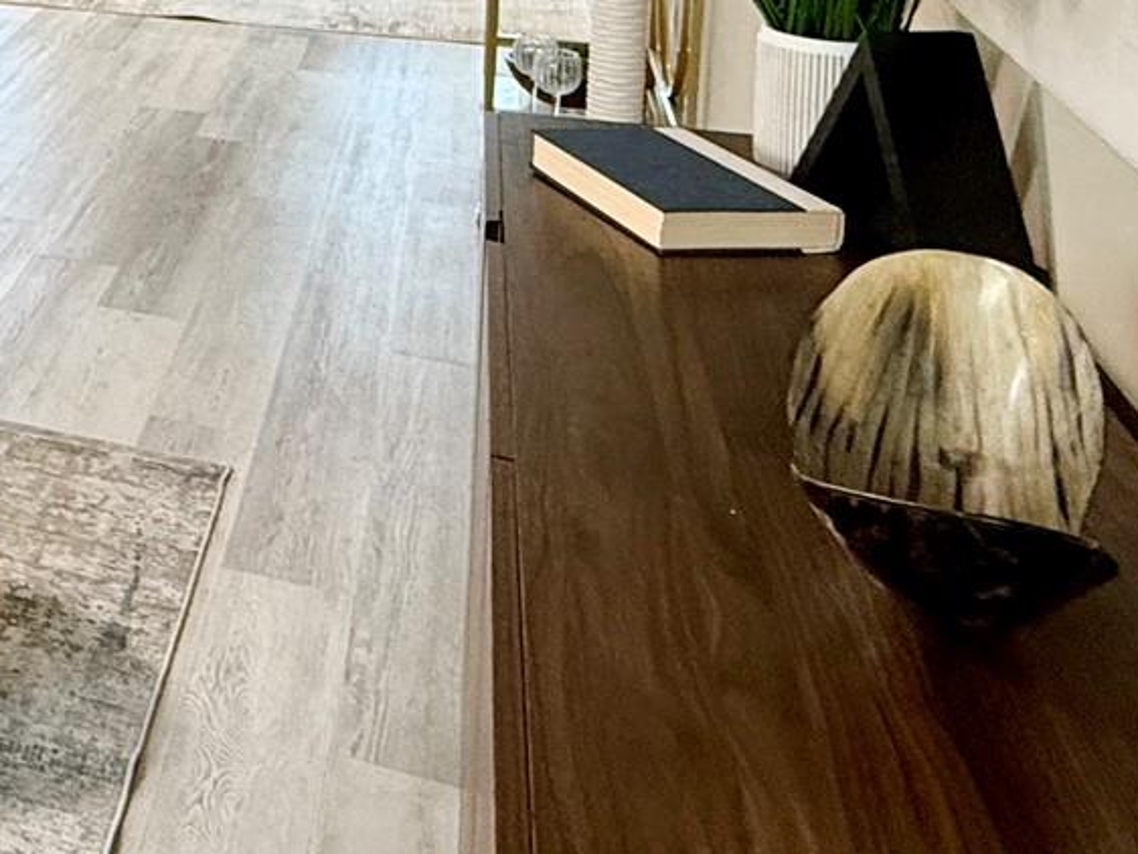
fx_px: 1677
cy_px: -162
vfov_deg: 25.7
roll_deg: +1.0
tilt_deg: -6.2
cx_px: -340
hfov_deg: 29.9
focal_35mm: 51
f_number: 2.2
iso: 320
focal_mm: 2.22
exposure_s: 1/60
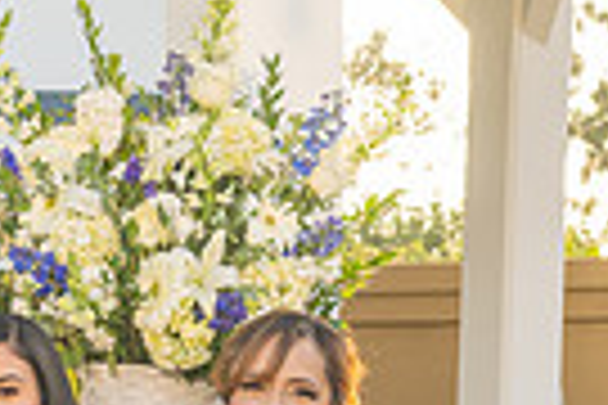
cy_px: 745
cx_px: -279
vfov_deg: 7.1
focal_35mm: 189
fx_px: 3192
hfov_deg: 10.5
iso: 200
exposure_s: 1/160
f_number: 5
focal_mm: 44
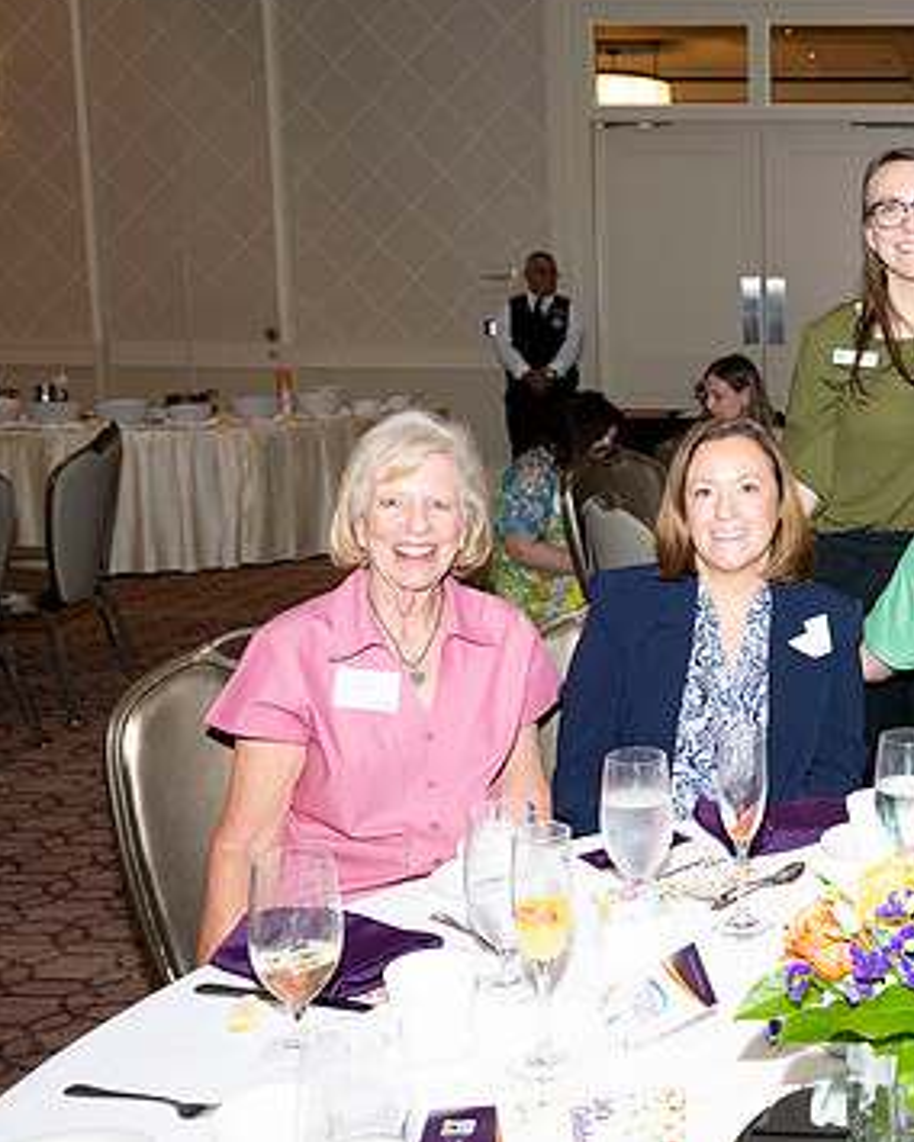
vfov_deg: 40.3
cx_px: 924
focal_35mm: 46
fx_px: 1555
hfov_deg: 30.3
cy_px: 523
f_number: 5.6
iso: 800
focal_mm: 30
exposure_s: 1/200
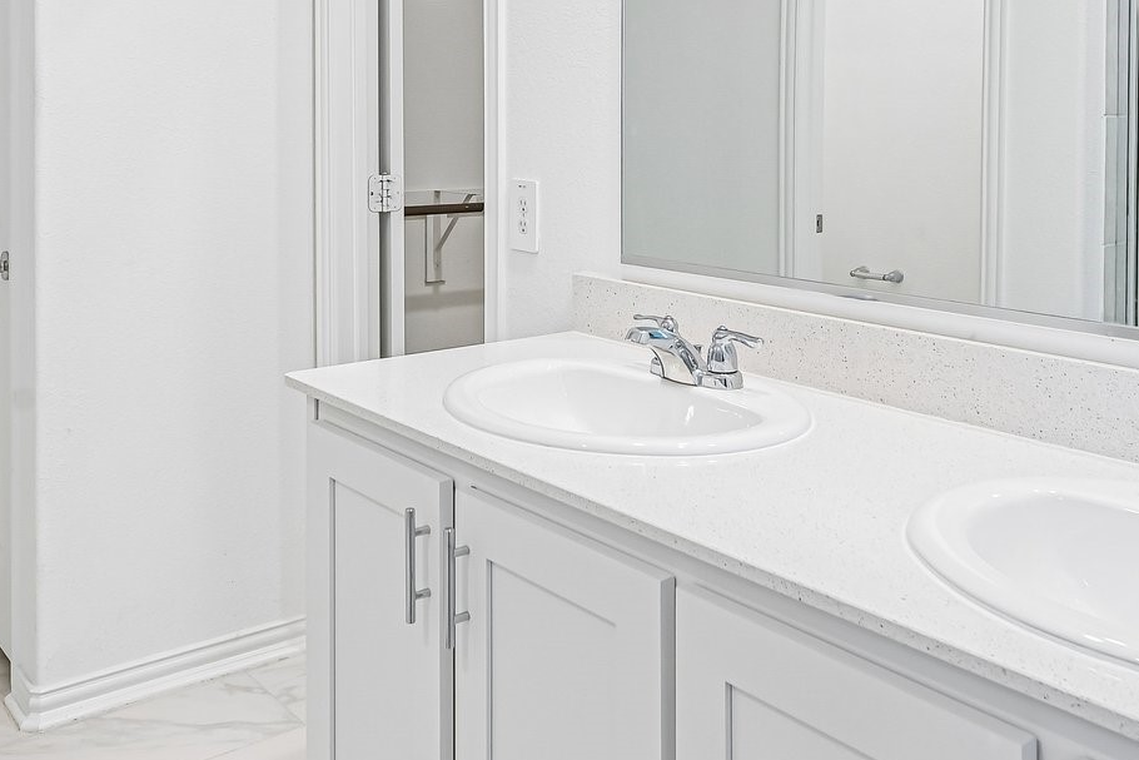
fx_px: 1175
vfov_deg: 34.3
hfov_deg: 51.5
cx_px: 487
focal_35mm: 37
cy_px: 111
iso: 400
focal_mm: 16.5
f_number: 8
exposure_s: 1/25
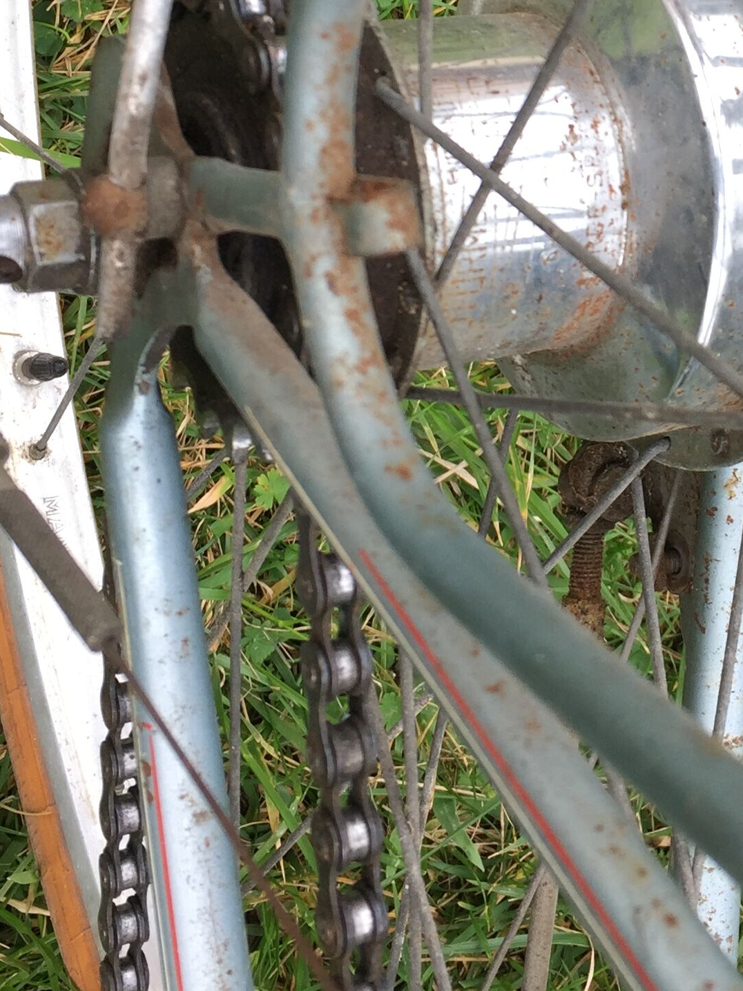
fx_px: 1888
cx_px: 655
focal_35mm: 66
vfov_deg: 28.7
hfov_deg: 21.8
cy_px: 189
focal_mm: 4.15
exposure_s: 1/124
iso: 32
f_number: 2.2
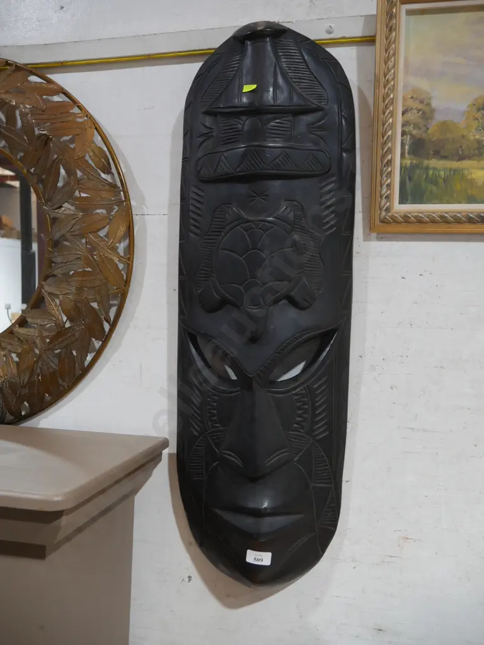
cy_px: 322
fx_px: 522
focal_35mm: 28
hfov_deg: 49.7
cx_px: 242
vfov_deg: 63.4
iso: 800
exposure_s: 1/60
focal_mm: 14
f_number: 3.5
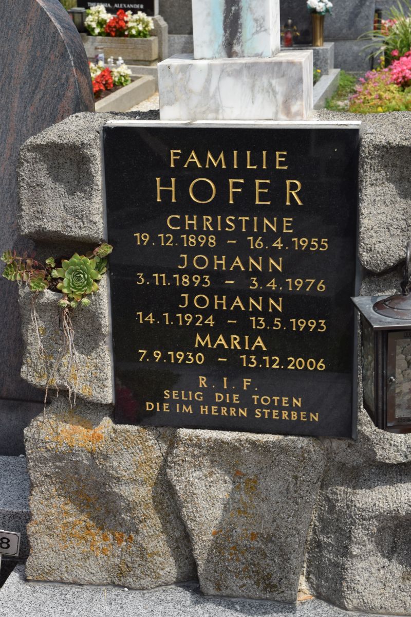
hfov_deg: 21.6
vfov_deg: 31.9
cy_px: 308
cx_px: 206
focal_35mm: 63
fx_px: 1079
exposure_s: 1/320
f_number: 9
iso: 200
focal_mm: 42
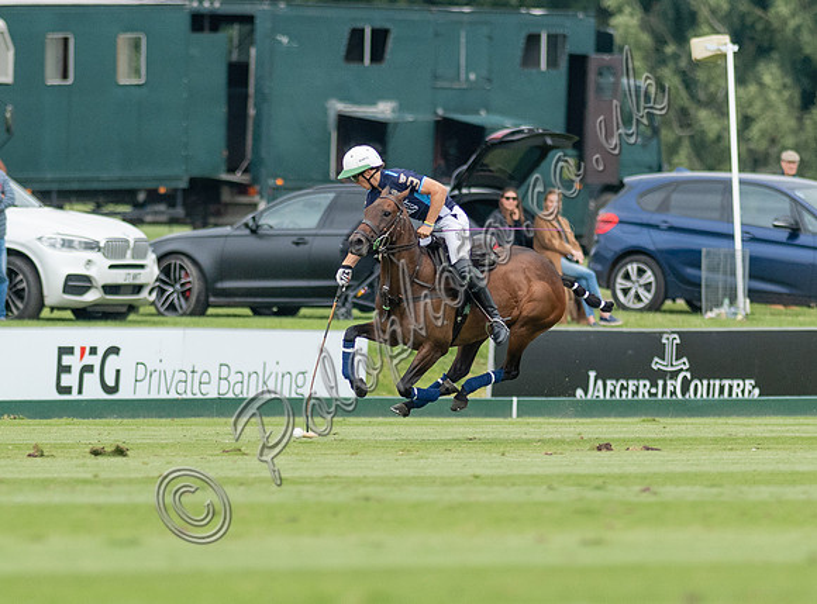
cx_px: 396
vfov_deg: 1.7
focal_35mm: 885
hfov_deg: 2.3
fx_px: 20773
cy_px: 428
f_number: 2.8
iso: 640
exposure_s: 1/4000
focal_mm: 300
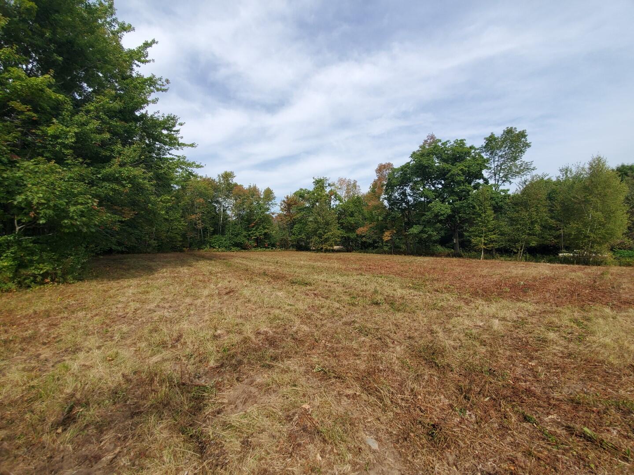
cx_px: 317
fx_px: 238
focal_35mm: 13
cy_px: 238
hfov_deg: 106.2
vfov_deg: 89.9
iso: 50
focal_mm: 1.8
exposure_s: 1/895
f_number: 2.2
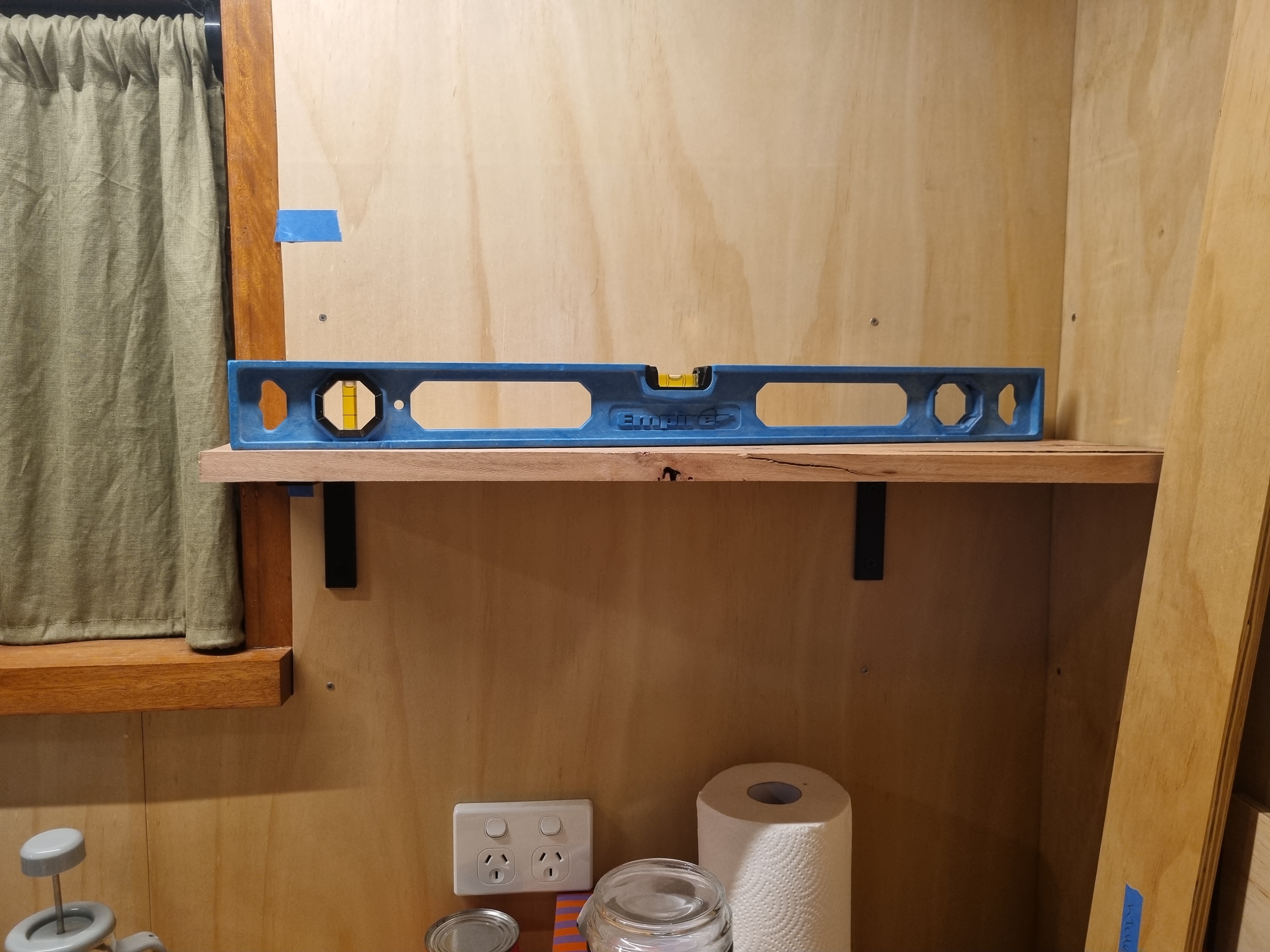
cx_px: 635
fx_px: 954
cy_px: 476
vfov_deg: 53.1
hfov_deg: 67.3
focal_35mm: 26
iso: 320
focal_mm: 5.4
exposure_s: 1/50
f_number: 1.8
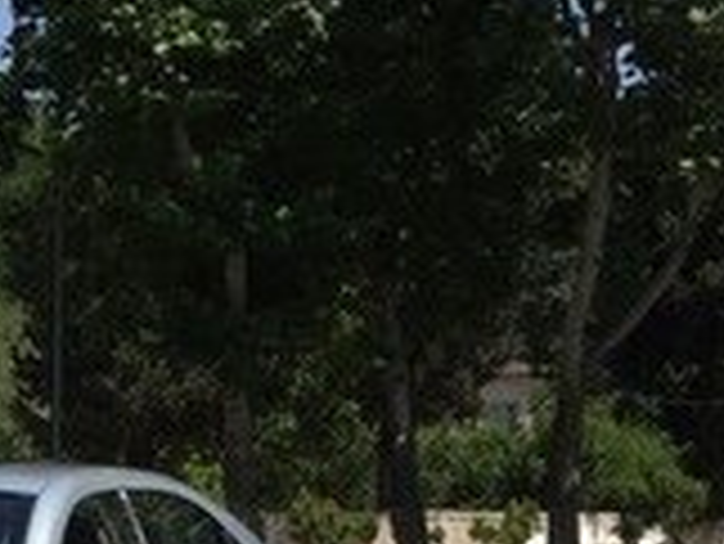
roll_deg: -0.5
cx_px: -270
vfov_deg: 11.8
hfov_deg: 15.6
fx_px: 2491
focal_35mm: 119
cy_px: 856
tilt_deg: -6.9
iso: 32
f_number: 2.2
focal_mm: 4.15
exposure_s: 1/1163
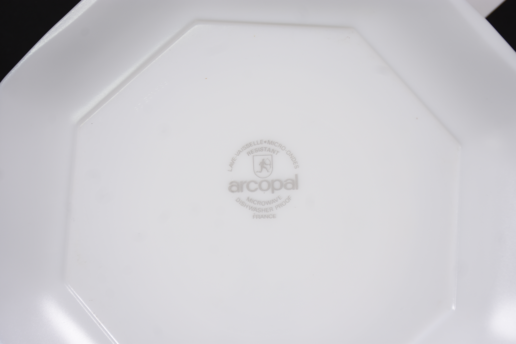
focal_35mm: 78
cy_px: 172
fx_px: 1118
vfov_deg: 17.5
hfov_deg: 26.0
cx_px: 258
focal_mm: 52
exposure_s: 1/60
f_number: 6.3
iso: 200
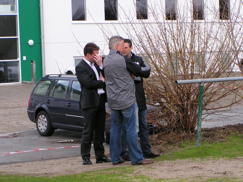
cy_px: 91
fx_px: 758
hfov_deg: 18.2
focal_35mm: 108
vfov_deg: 13.7
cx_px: 122
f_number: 4.5
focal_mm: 16.6
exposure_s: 1/160
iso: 50
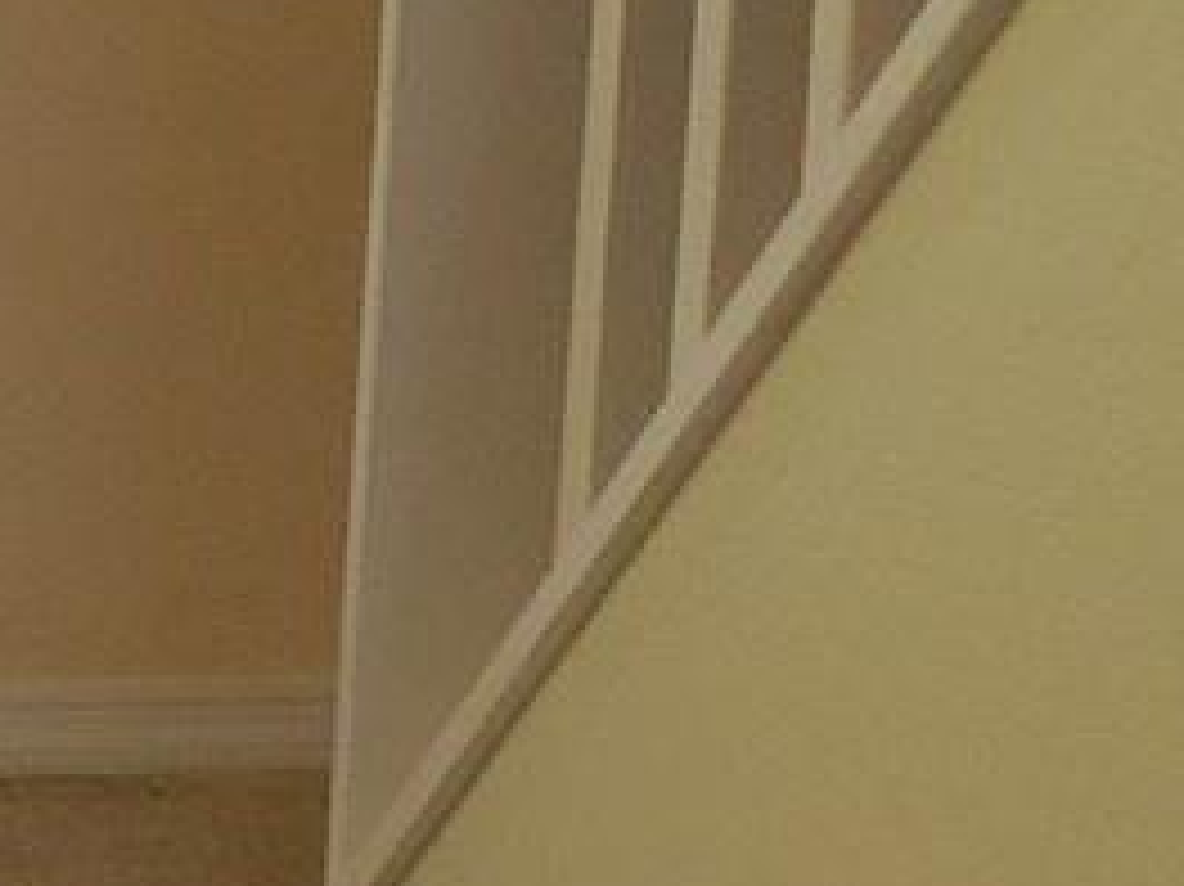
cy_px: -90
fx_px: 5402
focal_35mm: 158
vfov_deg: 9.3
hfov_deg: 11.5
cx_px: -1013
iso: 125
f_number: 3.2
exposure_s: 1/30
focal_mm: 4.6
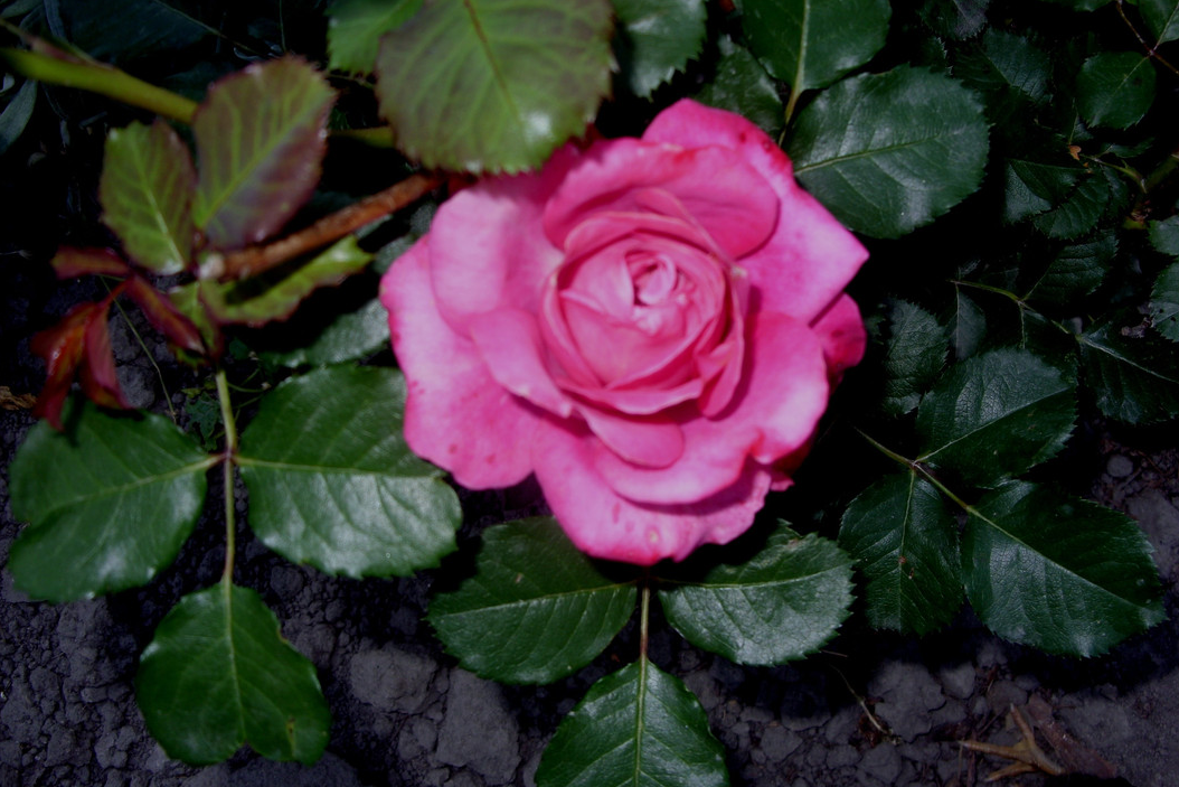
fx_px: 1310
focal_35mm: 40
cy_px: 384
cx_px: 593
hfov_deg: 48.5
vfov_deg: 33.4
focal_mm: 6.3
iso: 50
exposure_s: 1/30
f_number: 2.8
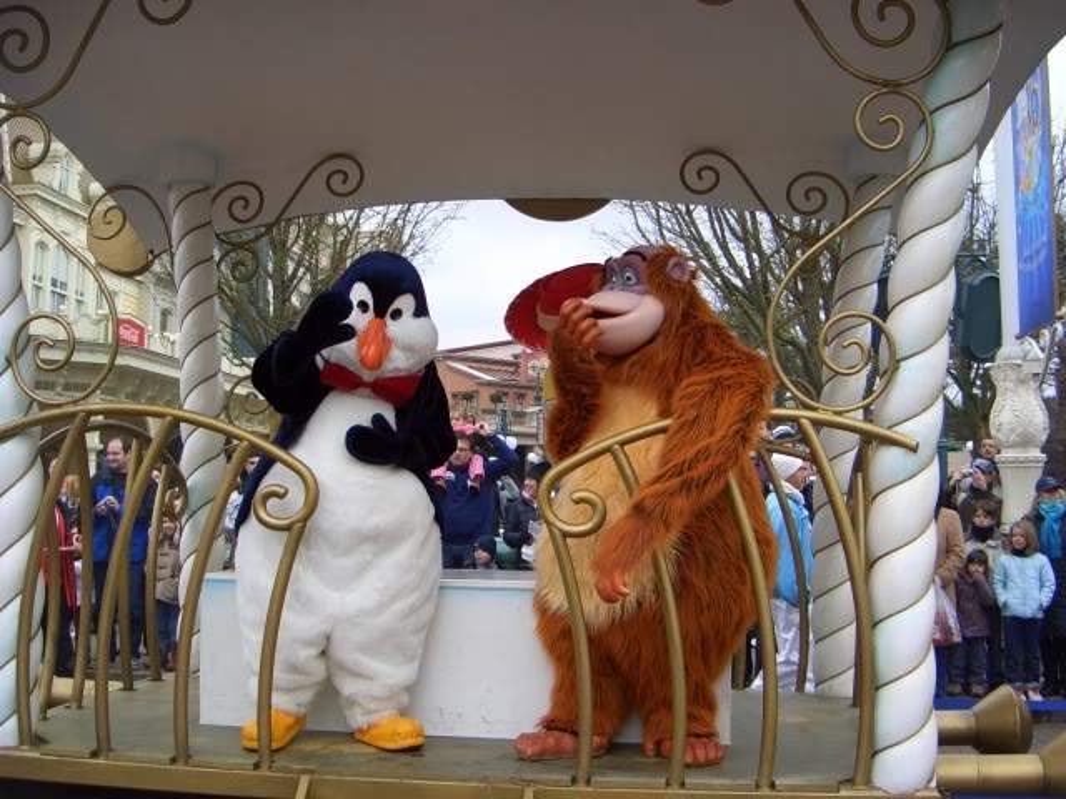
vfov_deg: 36.8
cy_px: 400
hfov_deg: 47.9
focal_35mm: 39
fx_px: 1201
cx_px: 533
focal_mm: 8
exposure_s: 1/200
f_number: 2.8
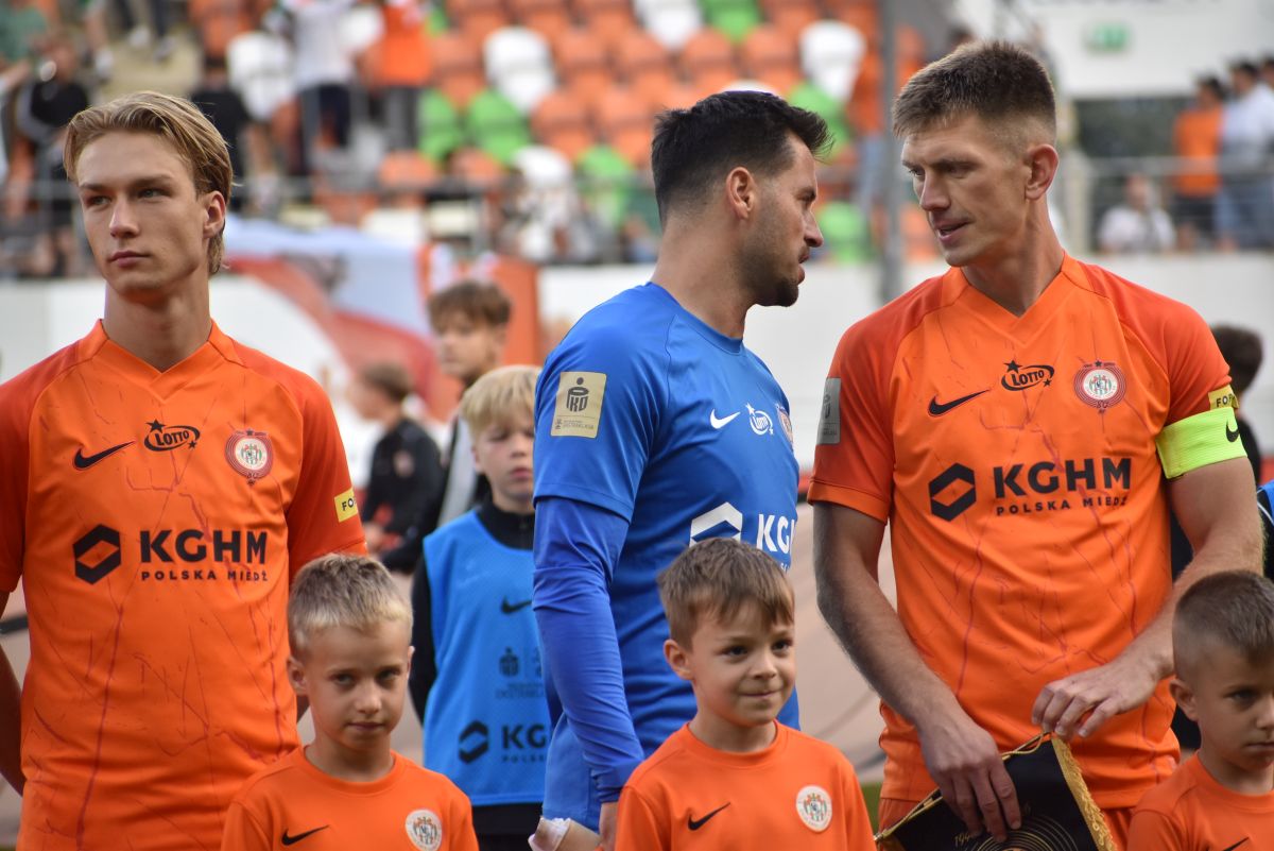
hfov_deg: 6.5
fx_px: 11151
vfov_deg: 4.4
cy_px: 426
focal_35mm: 315
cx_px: 637
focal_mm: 210
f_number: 5.6
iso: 400
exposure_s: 1/400
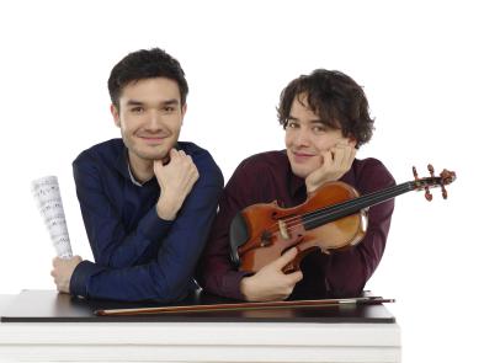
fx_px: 1315
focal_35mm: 94
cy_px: 182
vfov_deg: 15.7
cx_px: 242
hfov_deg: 20.9
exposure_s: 1/80
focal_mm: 120
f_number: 10
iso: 100
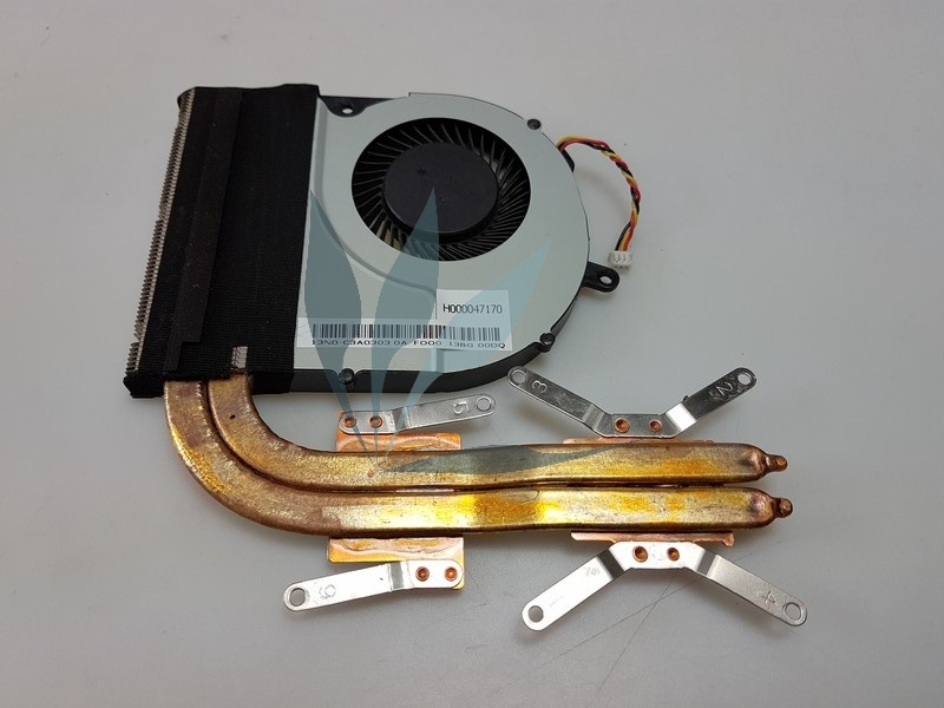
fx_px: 709
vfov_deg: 53.1
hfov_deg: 67.3
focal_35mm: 26
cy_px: 354
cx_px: 472
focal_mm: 4.2
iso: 40
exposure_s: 1/133
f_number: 1.7
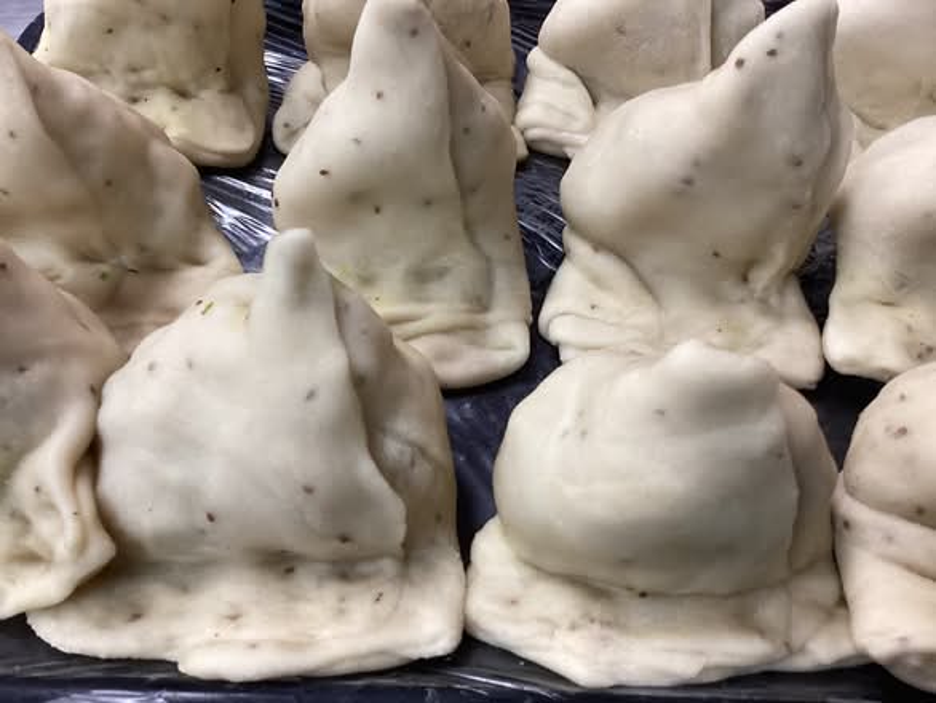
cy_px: 352
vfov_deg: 45.5
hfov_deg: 58.3
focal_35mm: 31
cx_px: 468
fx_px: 839
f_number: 2.4
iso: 160
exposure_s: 1/60
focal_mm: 3.3
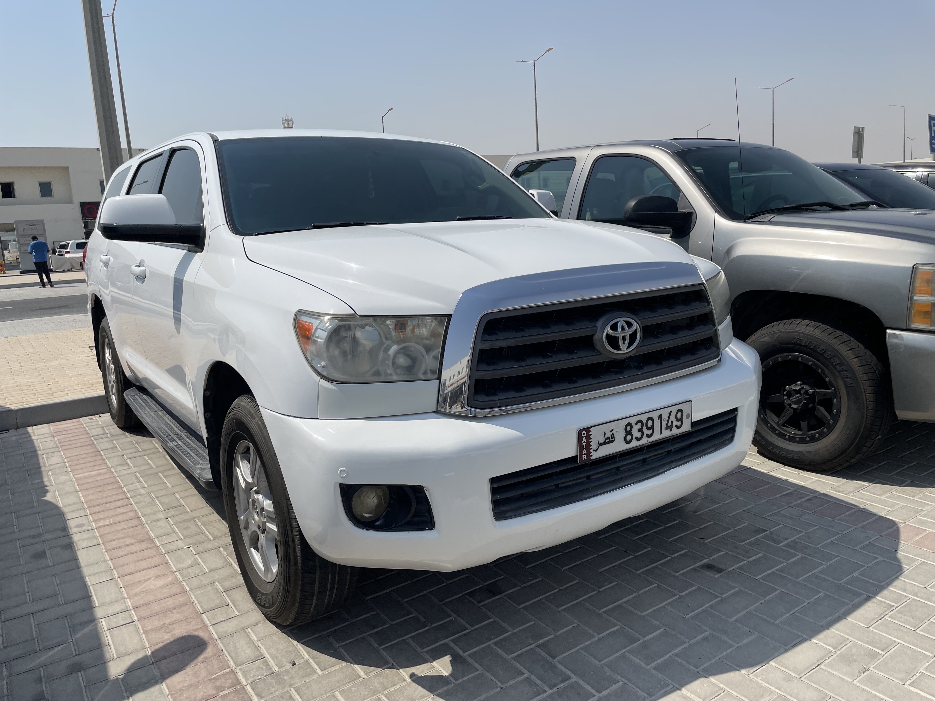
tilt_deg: -7.9
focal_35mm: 26
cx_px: 468
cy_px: 350
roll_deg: +3.2
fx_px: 702
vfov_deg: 53.1
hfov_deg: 67.3
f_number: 1.6
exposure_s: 1/7299
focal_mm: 4.2
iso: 32
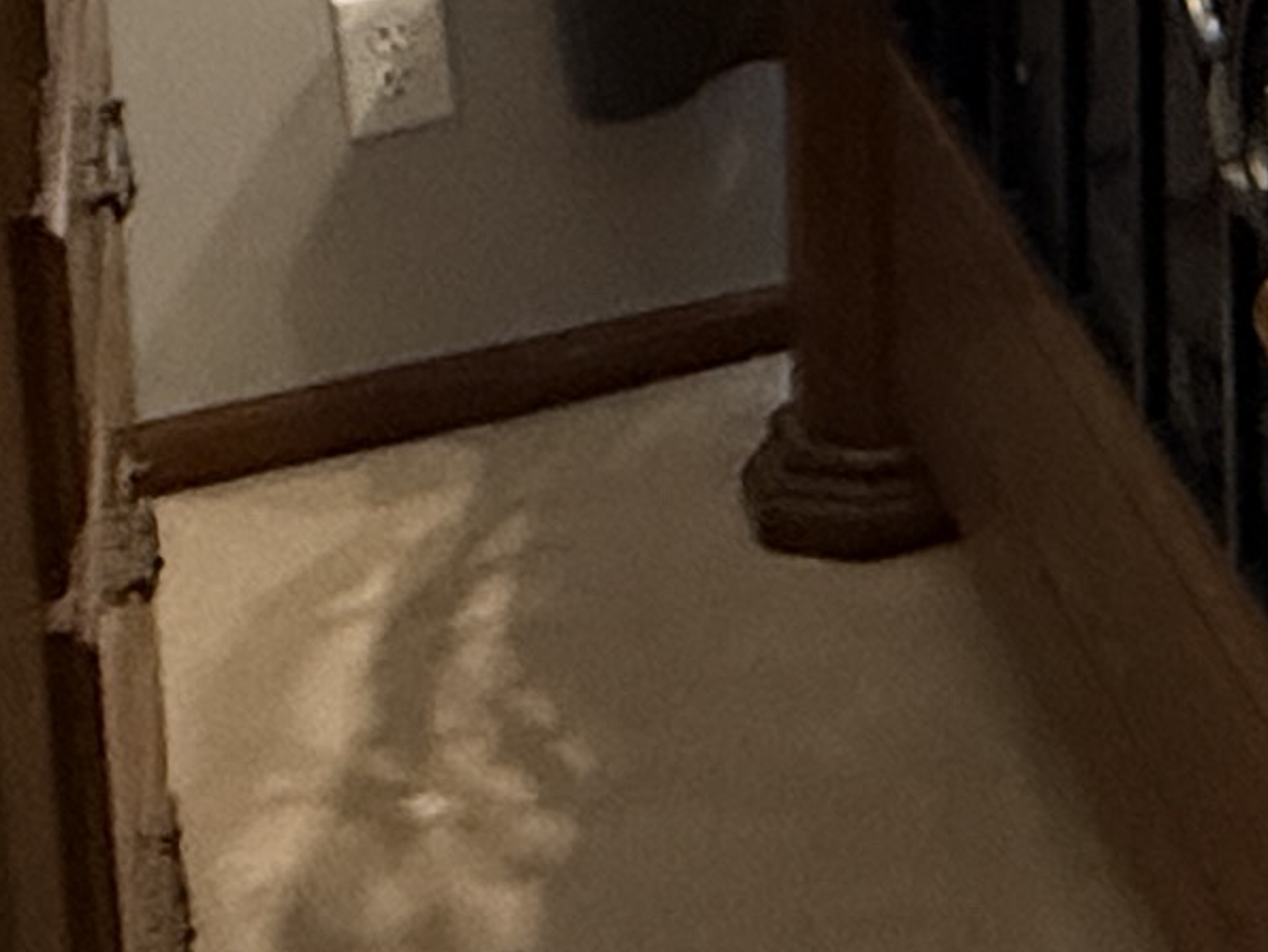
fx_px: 3481
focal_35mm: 95
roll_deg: +0.3
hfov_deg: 16.8
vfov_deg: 13.8
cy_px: -792
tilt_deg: -6.7
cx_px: 2348
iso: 1000
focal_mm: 2.22
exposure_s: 1/60
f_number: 2.2
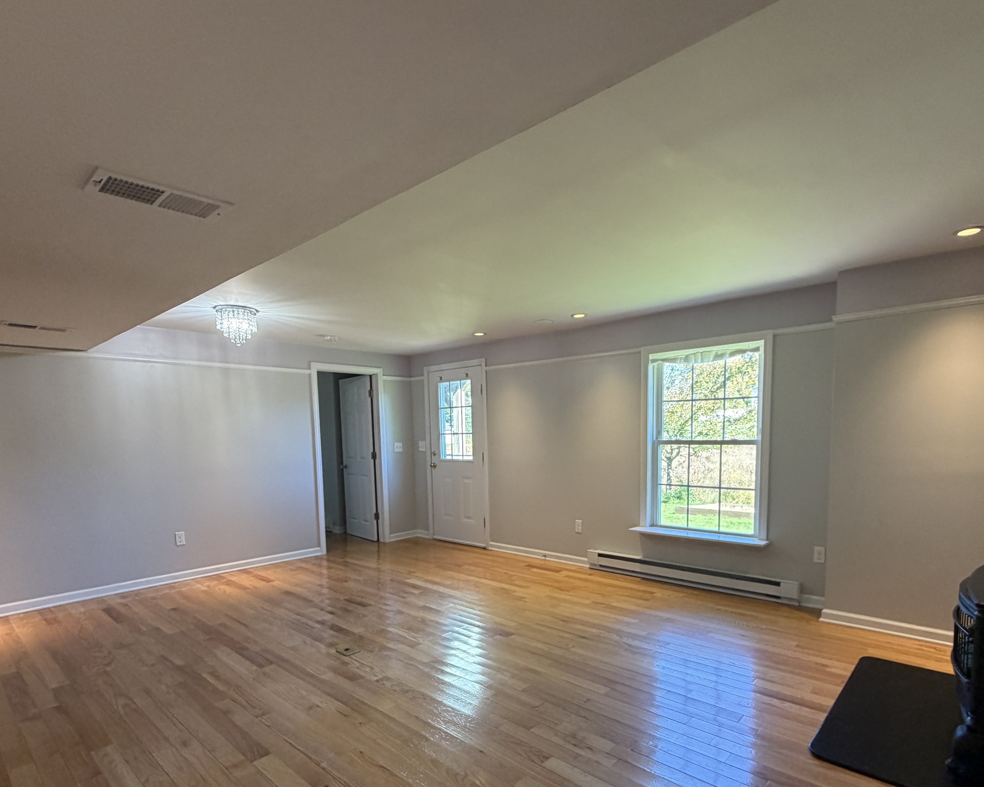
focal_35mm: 19
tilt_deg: -5.8
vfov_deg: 69.9
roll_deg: +1.4
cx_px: 514
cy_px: 485
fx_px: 553
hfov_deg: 83.2
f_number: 2.2
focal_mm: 2.22
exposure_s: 1/60
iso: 160
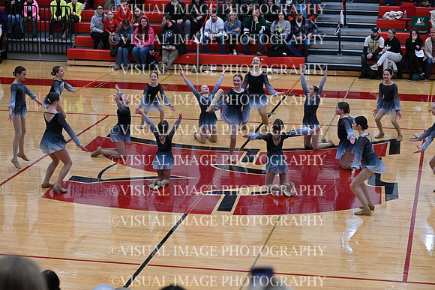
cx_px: 218
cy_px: 145
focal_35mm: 97
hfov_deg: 21.0
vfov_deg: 14.1
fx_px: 1172
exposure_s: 1/400
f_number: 4
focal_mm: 97
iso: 4000
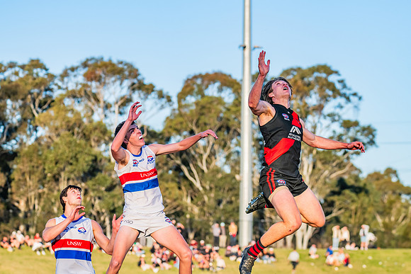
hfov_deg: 11.6
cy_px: 137
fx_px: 2021
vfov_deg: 7.8
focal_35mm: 177
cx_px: 210
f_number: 7.1
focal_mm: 170
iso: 800
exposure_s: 1/1600
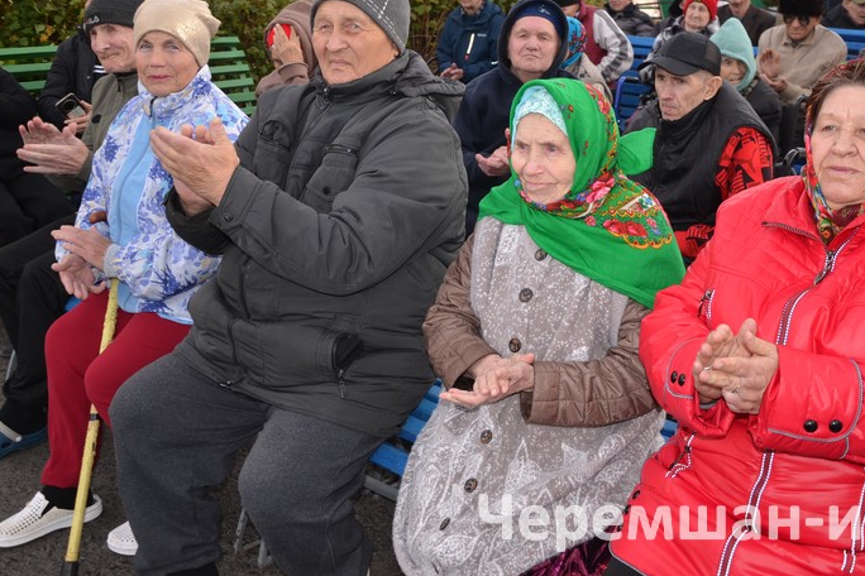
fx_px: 1001
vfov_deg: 31.9
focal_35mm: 42
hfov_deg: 46.4
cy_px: 201
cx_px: 524
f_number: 4
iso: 110
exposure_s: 1/250
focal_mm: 21
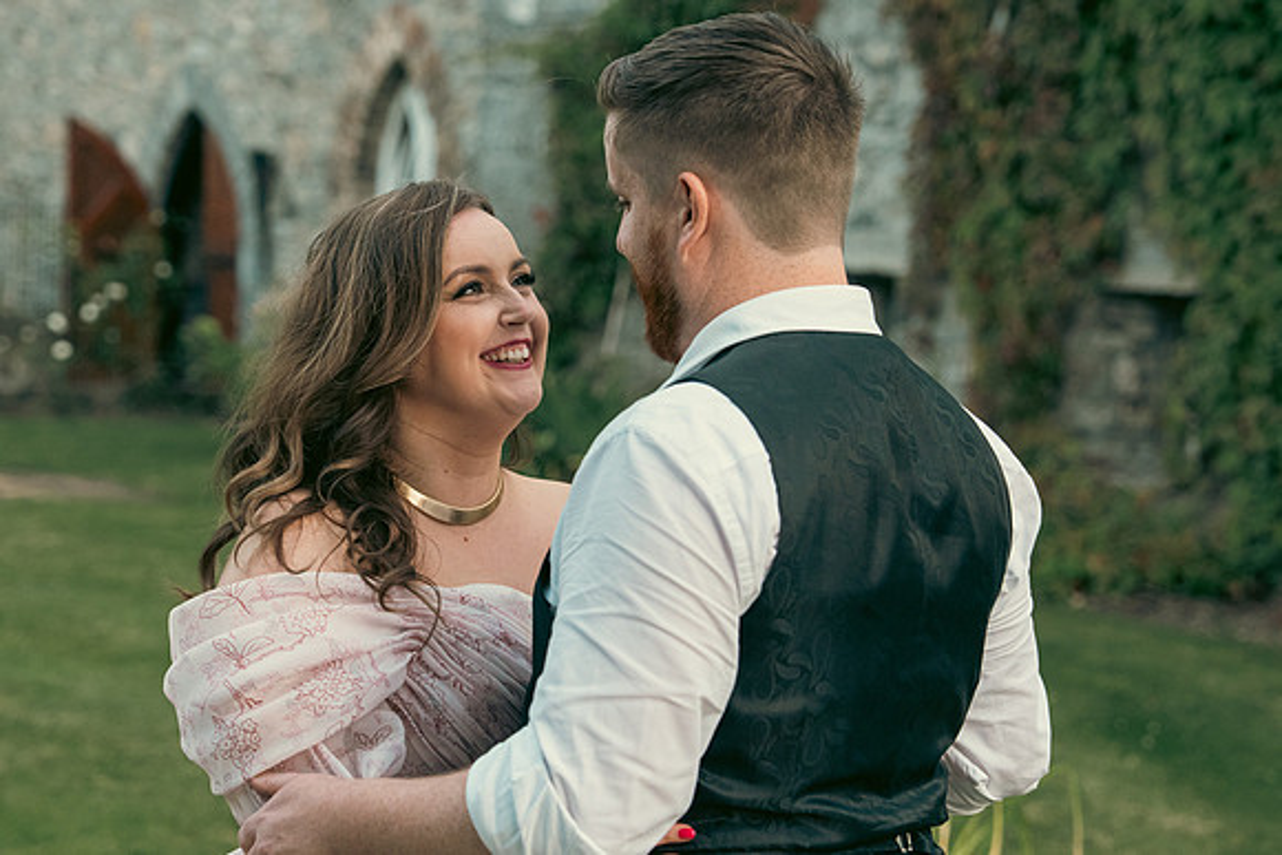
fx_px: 3526
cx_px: 641
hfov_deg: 20.6
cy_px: 428
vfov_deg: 13.8
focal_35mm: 99
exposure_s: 1/160
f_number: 3.5
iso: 2000
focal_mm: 66
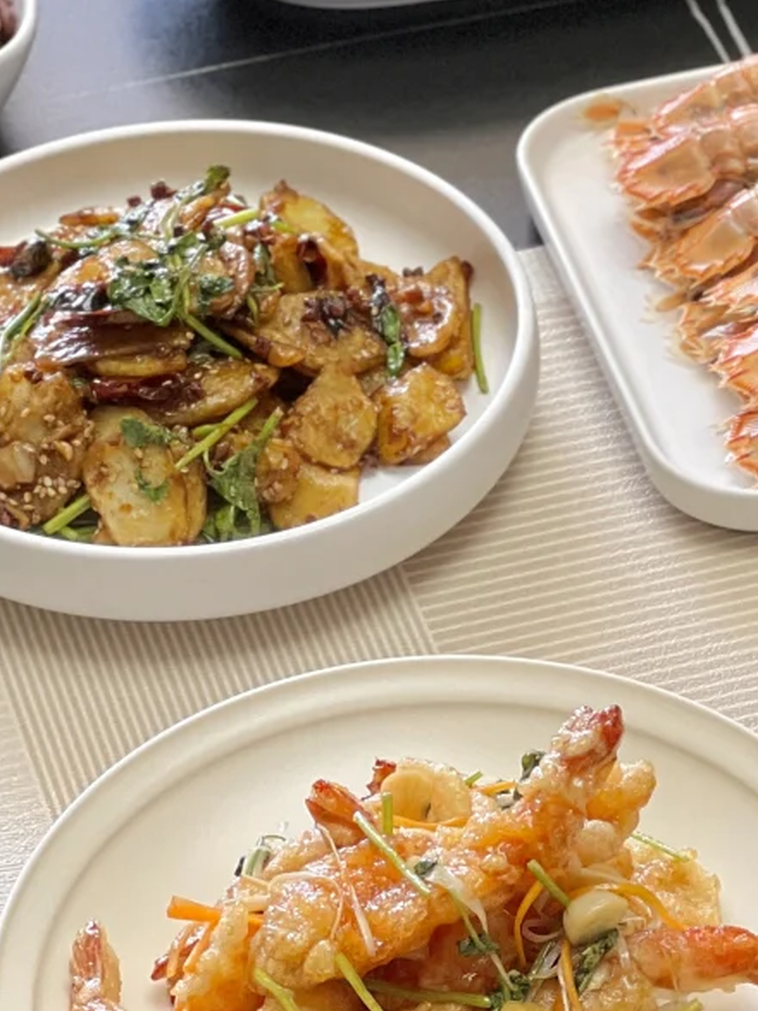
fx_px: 5520
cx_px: 730
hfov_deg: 7.8
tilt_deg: -39.0
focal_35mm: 189
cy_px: 493
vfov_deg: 10.5
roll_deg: -0.2
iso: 125
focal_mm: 9
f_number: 2.8
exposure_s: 1/40
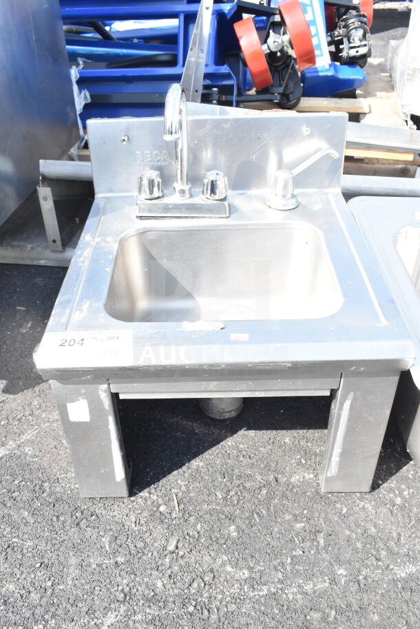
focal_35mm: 30
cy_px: 314
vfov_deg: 61.9
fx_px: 525
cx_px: 210
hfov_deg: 43.6
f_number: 11
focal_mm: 20
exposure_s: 1/500
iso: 1600
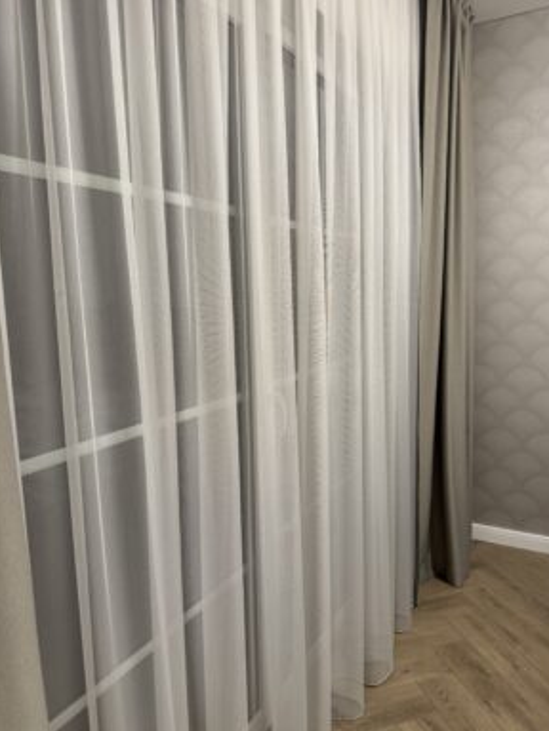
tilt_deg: -8.0
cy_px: 366
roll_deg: +1.2
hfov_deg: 54.9
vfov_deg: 69.4
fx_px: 529
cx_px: 276
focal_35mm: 25
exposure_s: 1/50
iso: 125
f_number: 1.78
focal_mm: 6.76
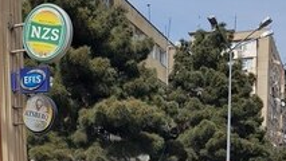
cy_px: 278
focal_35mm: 66
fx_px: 501
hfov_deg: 31.8
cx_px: 122
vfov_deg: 15.9
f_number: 1.7
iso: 40
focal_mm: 4.2
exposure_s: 1/2728
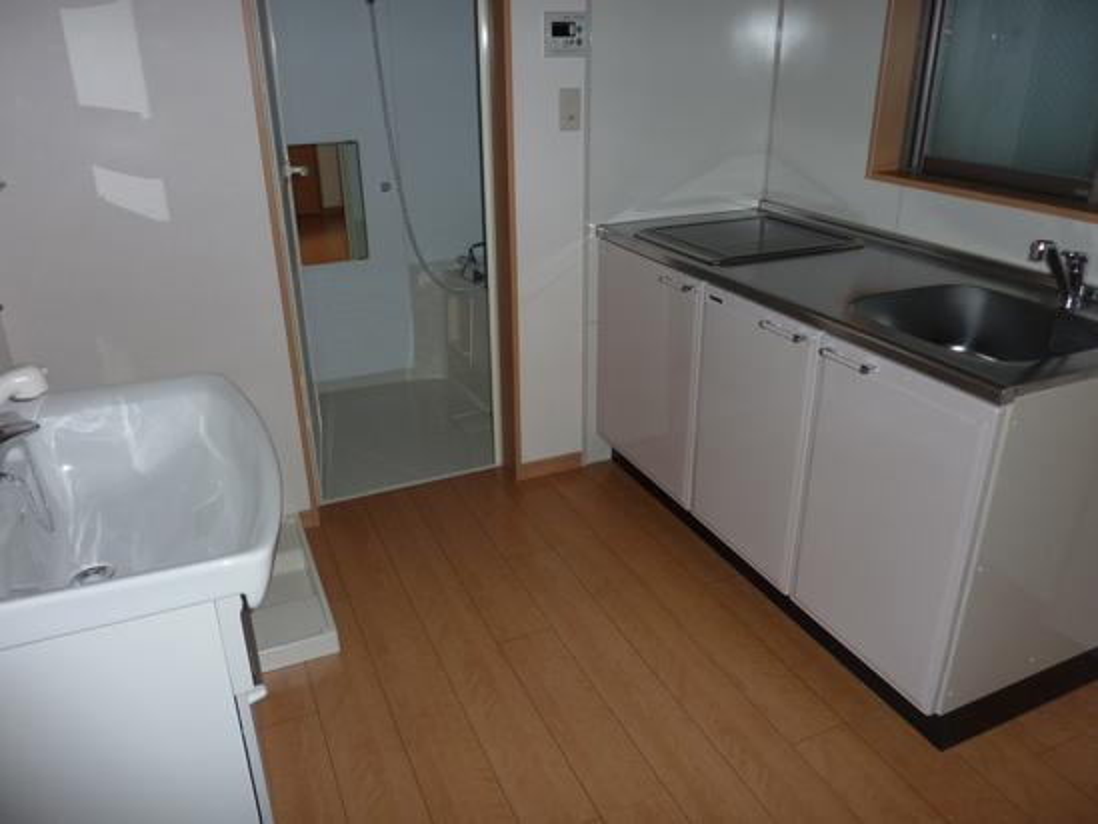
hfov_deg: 69.4
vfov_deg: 54.9
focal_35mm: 25
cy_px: 412
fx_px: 793
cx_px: 549
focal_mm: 4.1
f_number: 3.3
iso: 100
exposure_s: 1/60
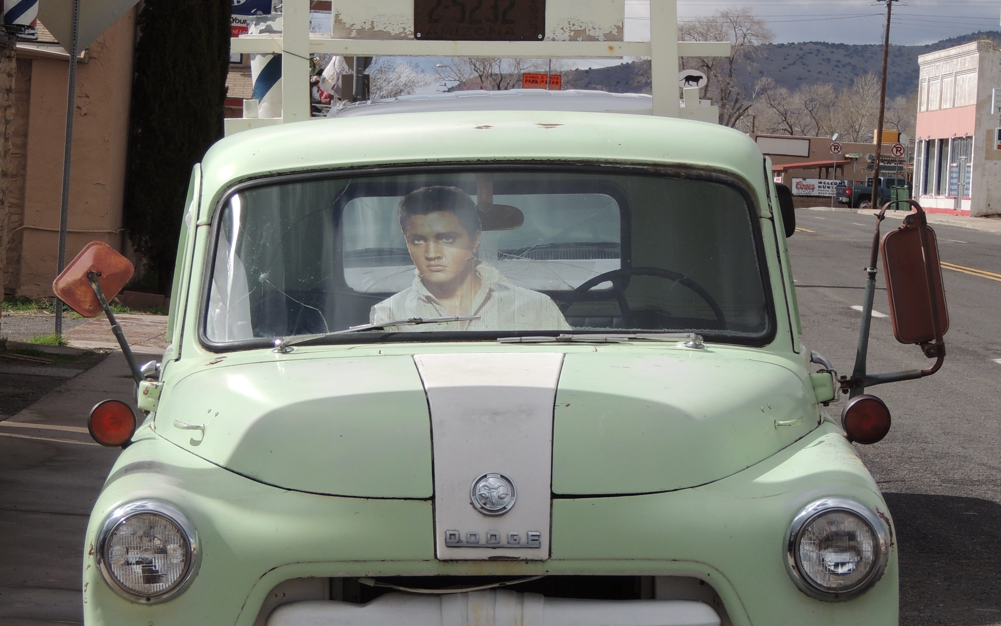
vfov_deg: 9.2
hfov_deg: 14.7
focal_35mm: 142
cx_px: 500
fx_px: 3874
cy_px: 351
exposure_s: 1/160
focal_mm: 17.8
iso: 100
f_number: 4.1
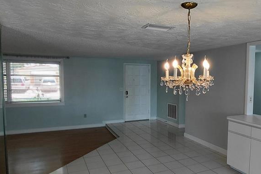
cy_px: 89
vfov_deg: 43.6
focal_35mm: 30
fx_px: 218
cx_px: 161
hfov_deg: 61.2
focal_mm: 1.64
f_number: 2.2
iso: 50
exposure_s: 1/60
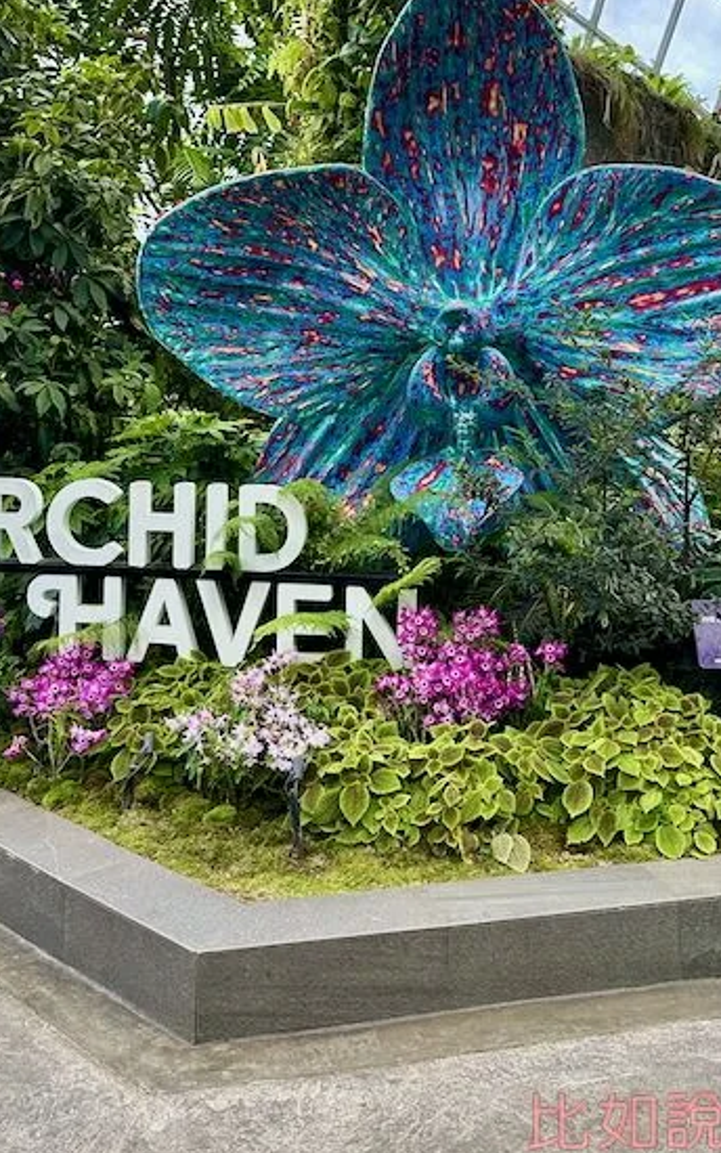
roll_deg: -3.7
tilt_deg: -3.8
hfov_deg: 34.4
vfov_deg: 51.8
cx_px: 381
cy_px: 394
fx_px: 1163
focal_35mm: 37
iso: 80
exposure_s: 1/431
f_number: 1.78
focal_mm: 6.86
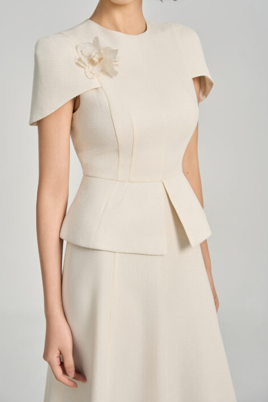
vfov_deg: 33.4
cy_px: 186
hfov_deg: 22.6
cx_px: 122
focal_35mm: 60
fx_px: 670
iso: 160
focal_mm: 55
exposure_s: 1/160
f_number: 6.3
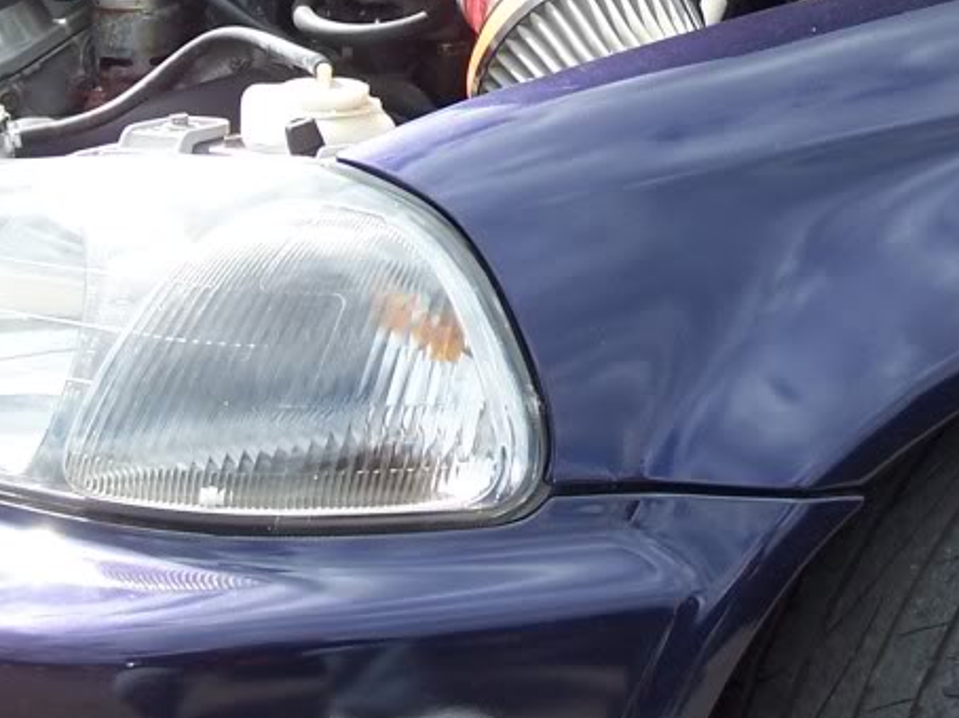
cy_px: 91
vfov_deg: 15.1
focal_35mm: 97
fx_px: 2686
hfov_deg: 20.2
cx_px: 572
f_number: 2.8
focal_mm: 7.1
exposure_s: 1/500
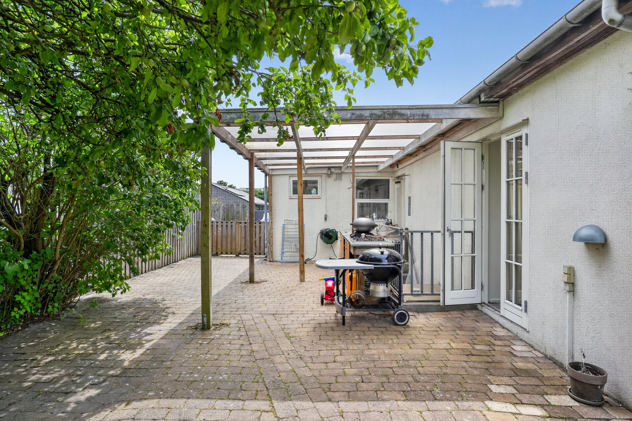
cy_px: 210
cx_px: 316
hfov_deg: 81.2
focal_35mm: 21
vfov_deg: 59.5
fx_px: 369
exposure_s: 1/125
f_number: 8
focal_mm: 21
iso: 800
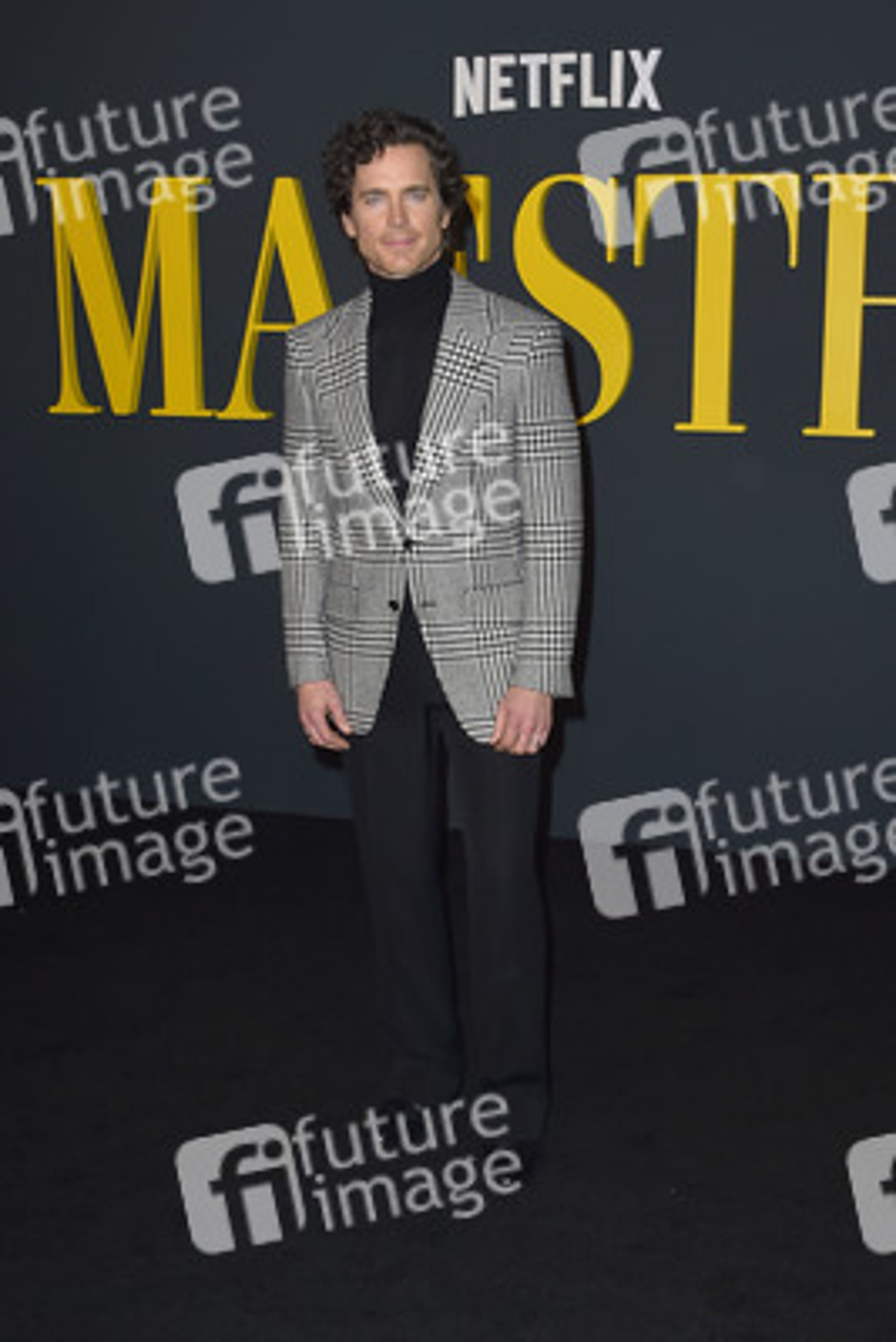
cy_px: 671
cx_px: 448
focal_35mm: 35
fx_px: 1305
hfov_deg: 37.9
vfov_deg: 54.4
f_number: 6.3
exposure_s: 1/250
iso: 320
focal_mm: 35
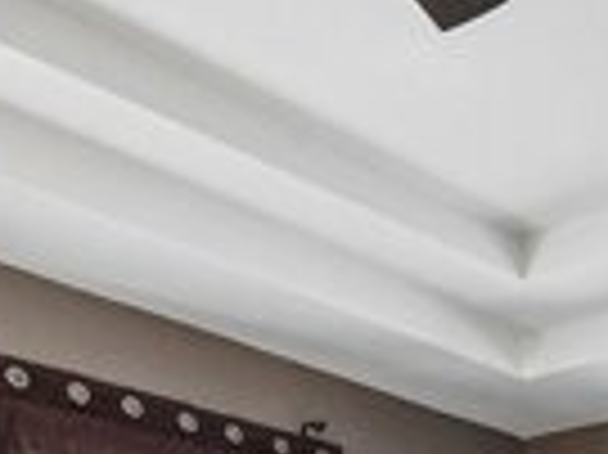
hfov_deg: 23.4
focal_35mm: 73
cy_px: 843
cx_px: 802
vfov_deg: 16.5
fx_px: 1281
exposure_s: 1/15
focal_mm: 16
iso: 2500
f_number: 8
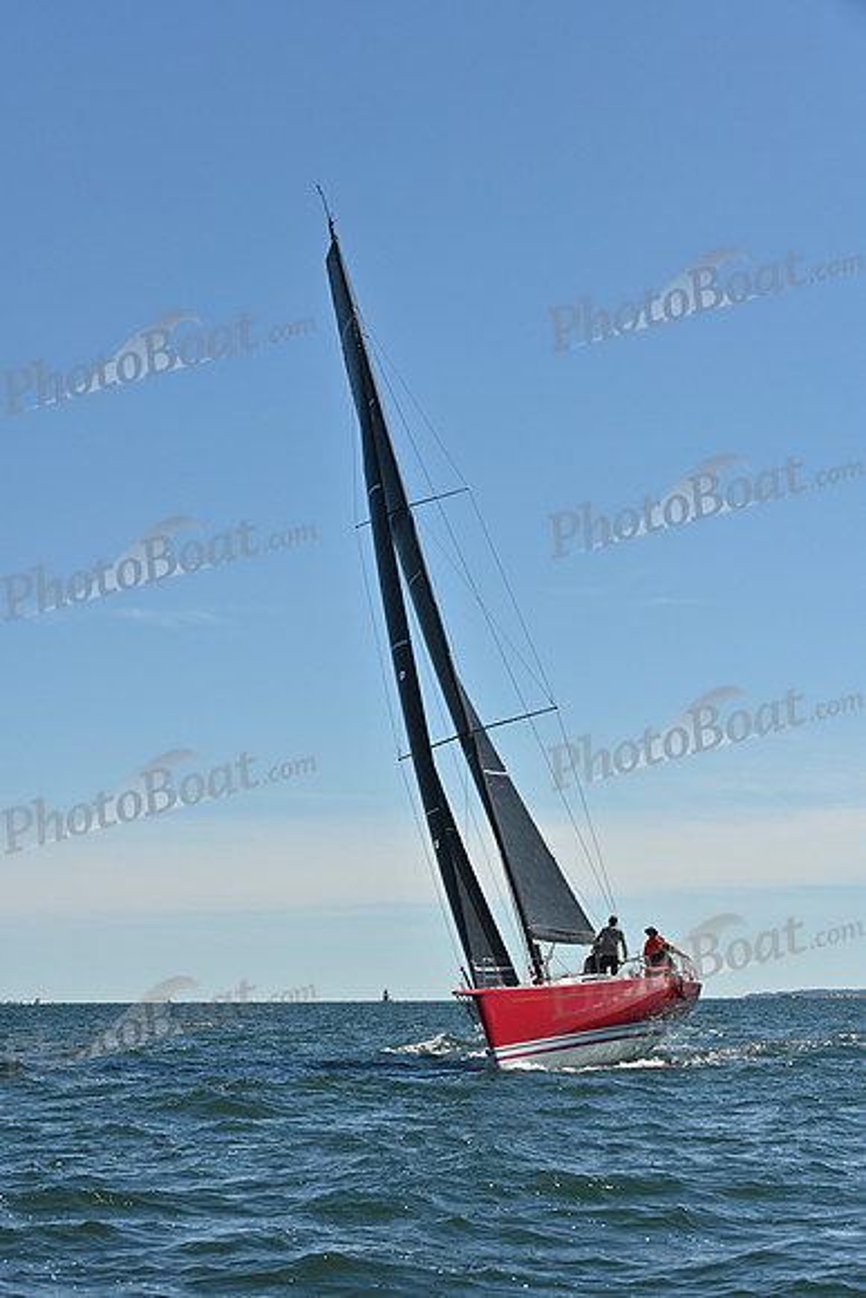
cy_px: 649
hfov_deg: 19.5
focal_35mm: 70
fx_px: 2524
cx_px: 433
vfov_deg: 28.8
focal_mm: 70
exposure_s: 1/1250
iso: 320
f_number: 9
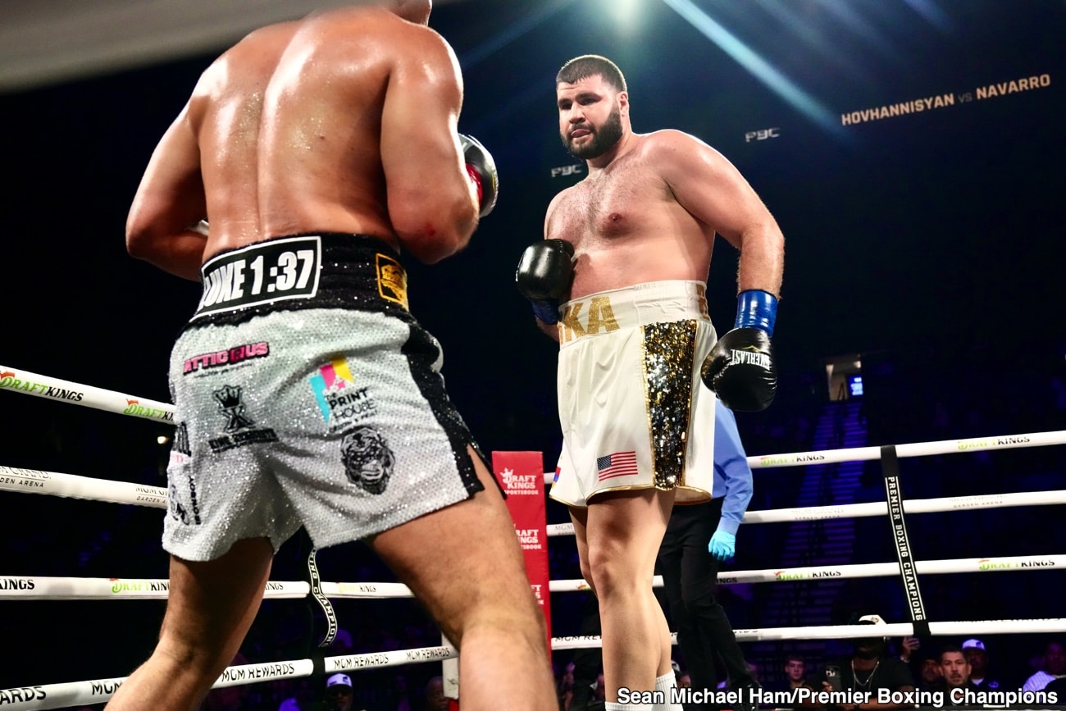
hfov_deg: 46.4
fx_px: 1244
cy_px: 356
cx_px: 533
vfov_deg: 31.9
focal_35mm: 42
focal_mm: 42
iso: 10000
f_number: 5
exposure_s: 1/1000
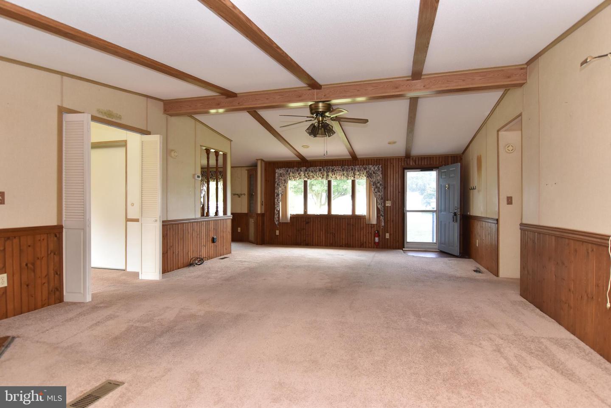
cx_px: 306
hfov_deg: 90.0
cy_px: 204
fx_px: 306
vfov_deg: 67.5
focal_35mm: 18
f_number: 6.3
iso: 800
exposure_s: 1/60
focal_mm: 12
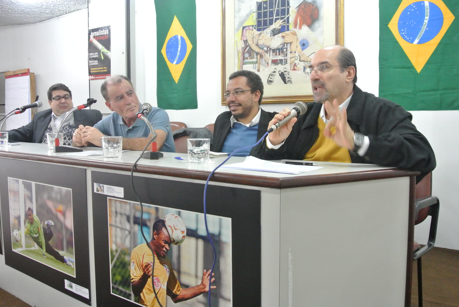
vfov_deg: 43.7
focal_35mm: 30
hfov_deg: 61.9
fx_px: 383
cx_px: 230
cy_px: 154
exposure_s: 1/25
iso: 1600
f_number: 4
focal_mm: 11.4
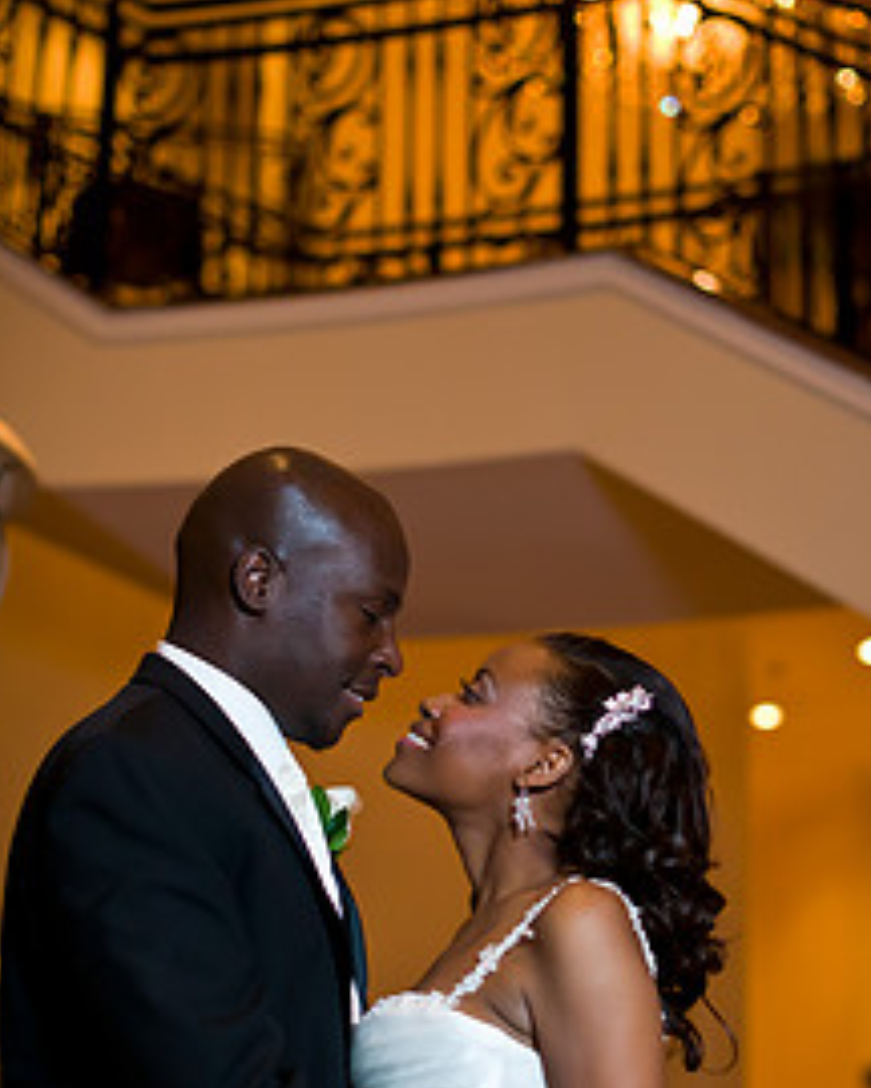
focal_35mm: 78
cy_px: 633
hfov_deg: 19.6
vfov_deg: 24.4
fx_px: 2513
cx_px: 510
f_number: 2
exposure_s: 1/125
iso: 1600
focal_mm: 50
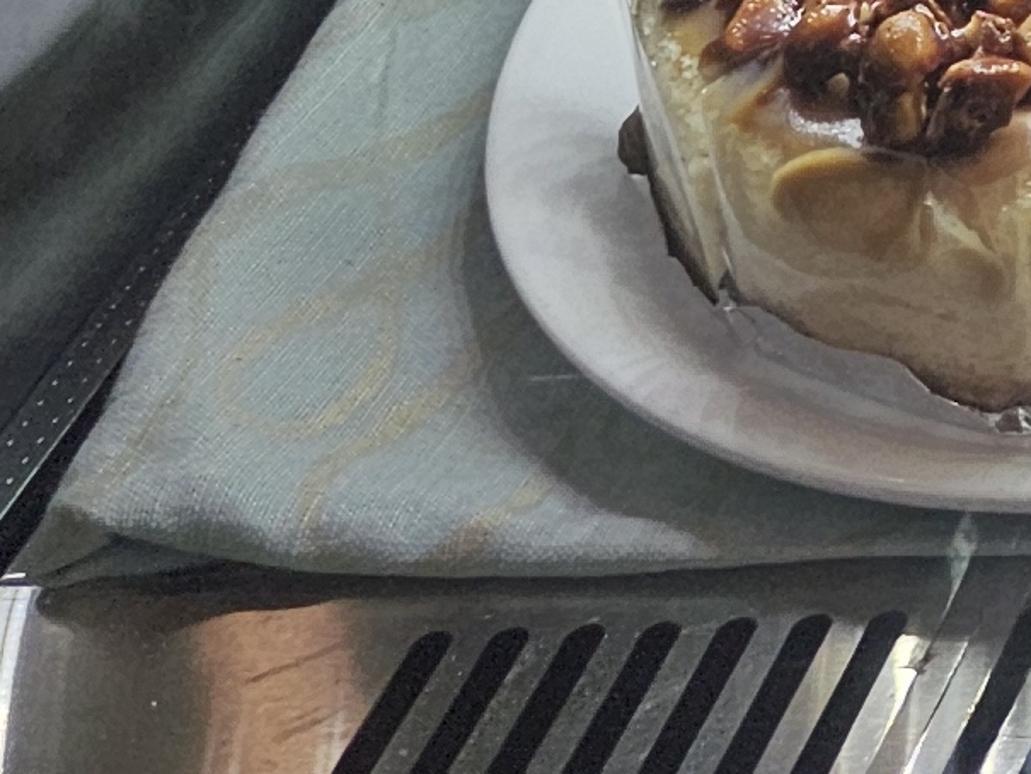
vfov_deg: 8.5
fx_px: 4528
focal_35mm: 152
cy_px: -1374
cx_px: 3306
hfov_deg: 9.5
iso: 80
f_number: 1.7
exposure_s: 1/207
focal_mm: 6.3
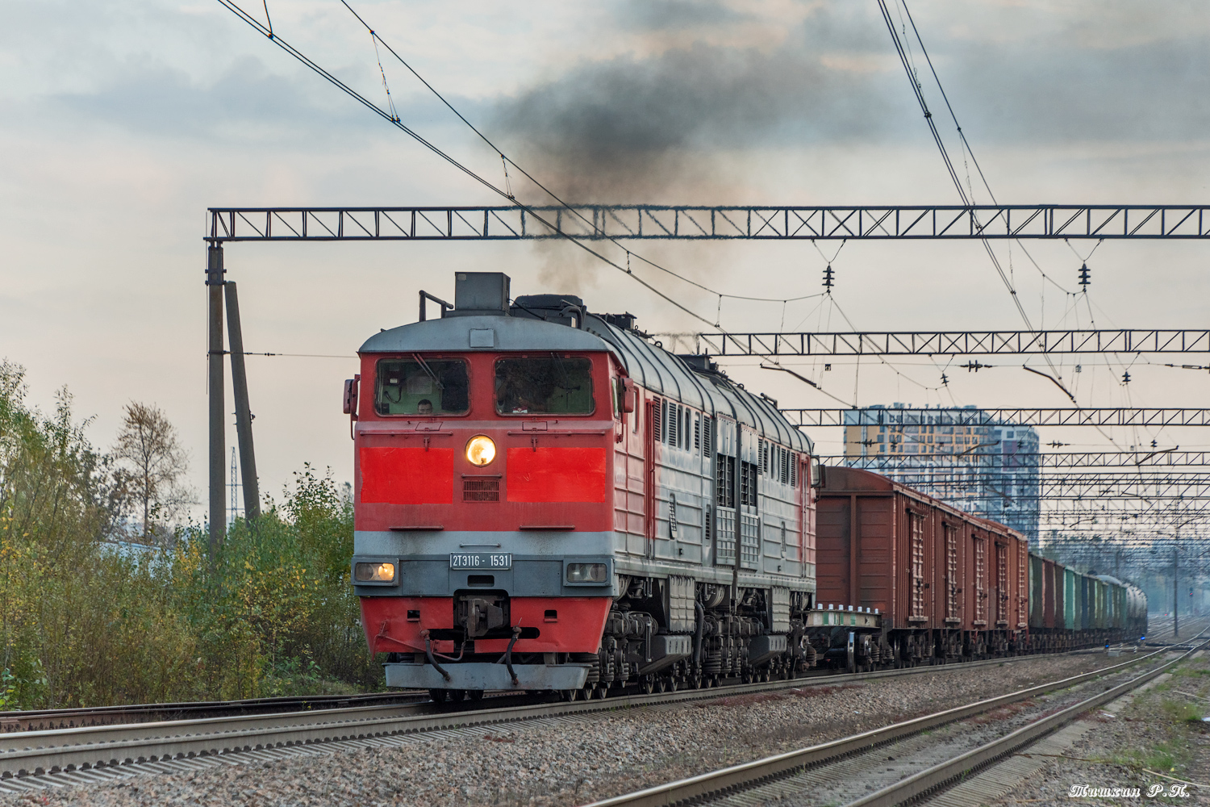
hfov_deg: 11.4
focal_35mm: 180
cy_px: 404
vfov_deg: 7.6
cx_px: 605
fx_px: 6050
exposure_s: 1/400
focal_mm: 180
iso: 320
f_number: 7.1
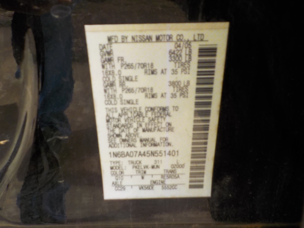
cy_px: 114
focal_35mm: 30
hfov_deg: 60.0
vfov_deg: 46.8
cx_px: 152
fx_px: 263
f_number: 3.3
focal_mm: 4.1
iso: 125
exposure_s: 1/160
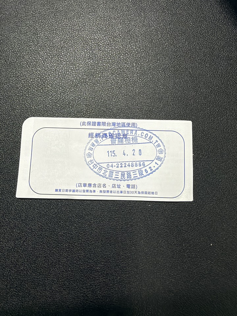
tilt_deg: -82.4
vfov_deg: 69.4
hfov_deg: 54.9
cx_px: 118
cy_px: 158
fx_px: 228
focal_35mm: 25
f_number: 2.2
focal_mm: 2.22
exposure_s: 1/111
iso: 320
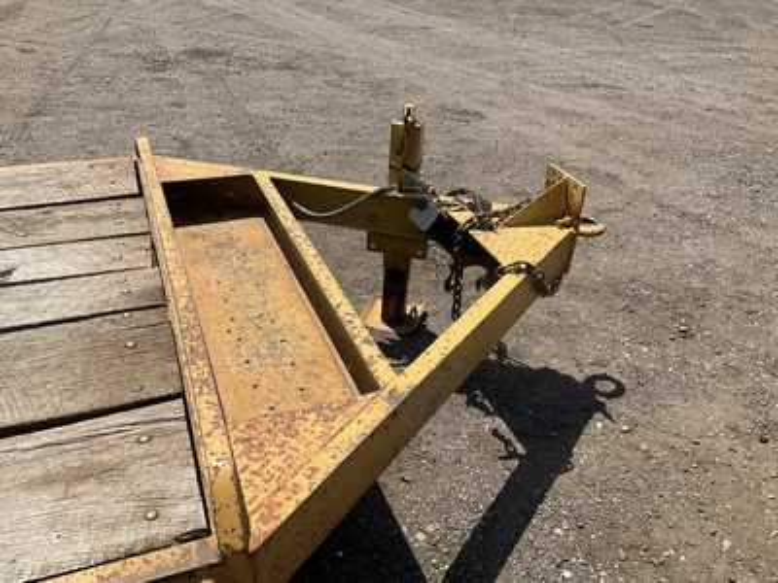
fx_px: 652
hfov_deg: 61.7
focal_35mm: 29
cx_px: 389
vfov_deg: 48.2
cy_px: 292
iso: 25
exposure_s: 1/1786
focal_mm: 3
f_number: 1.8
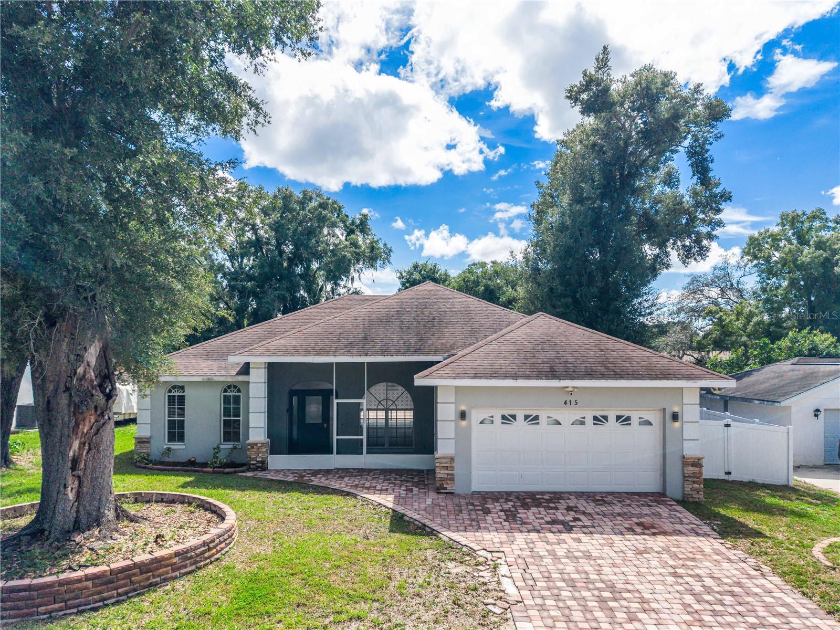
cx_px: 420
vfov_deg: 56.8
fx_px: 582
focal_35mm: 24
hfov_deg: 71.6
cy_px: 315
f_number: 1.8
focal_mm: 8.67
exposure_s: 1/4000
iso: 200
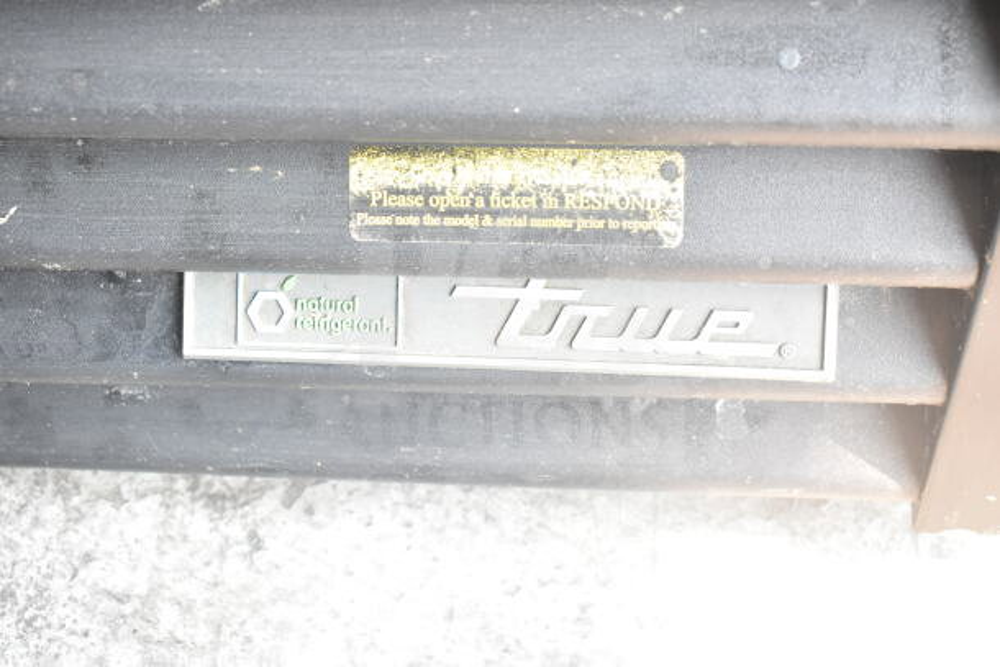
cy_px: 334
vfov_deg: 23.8
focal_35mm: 57
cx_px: 500
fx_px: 1584
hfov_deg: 35.0
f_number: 6.3
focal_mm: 38
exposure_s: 1/160
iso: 1600
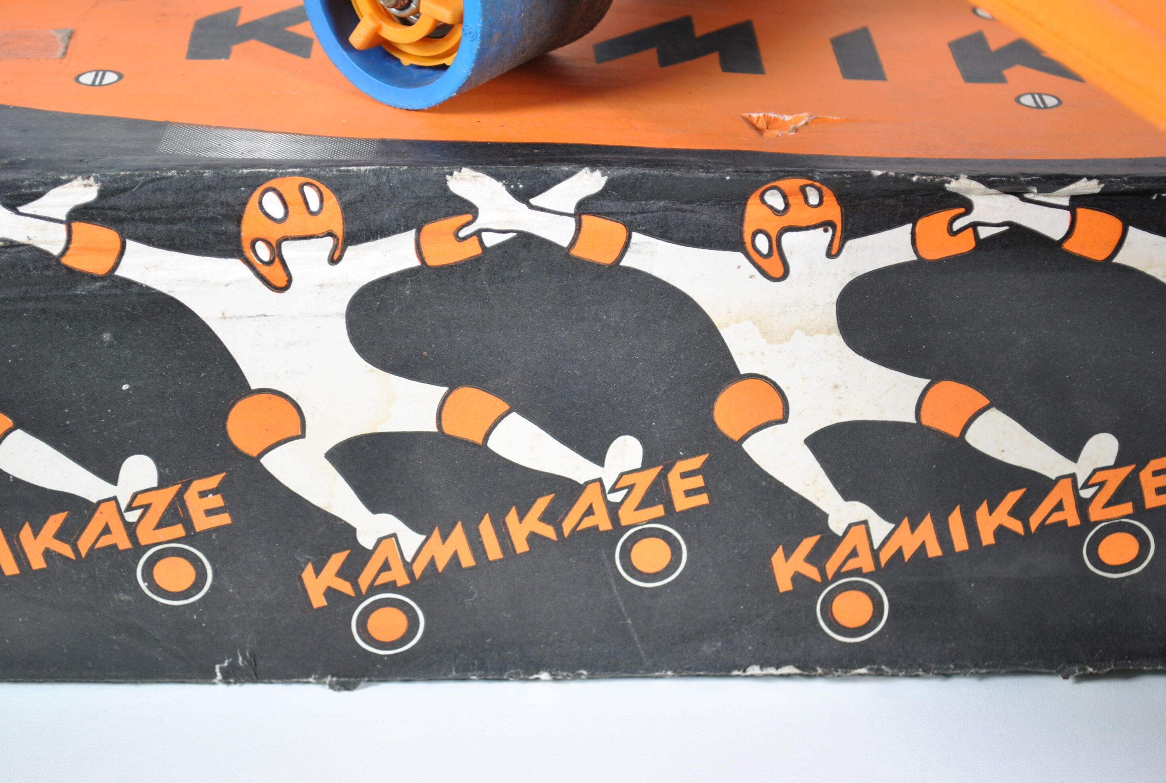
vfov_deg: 16.6
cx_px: 583
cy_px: 392
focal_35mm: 82
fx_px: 2678
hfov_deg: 24.6
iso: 200
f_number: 5.6
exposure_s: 1/40
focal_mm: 55
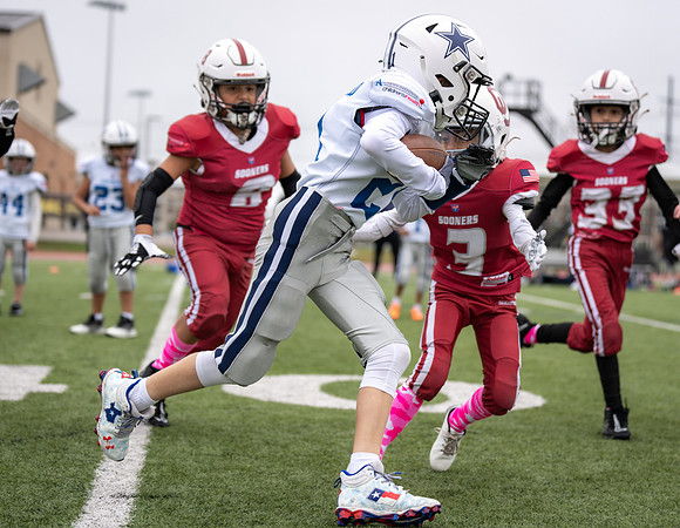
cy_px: 226
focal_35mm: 89
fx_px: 1761
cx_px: 327
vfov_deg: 17.0
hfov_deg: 21.9
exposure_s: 1/1250
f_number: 2.8
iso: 200
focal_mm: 70
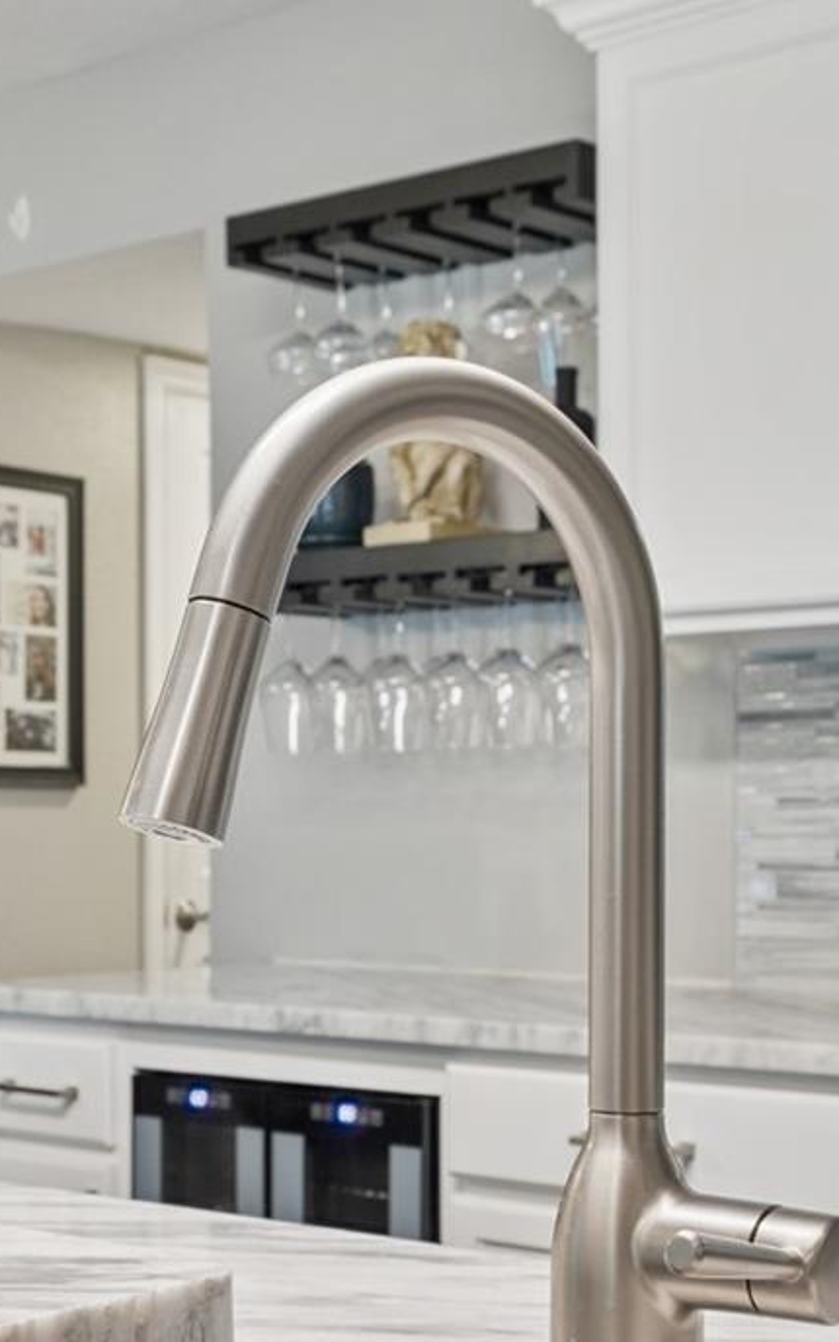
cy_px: 852
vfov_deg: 31.8
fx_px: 2341
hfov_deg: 20.3
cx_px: 470
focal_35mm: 64
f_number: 9
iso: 400
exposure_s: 1/60
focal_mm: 27
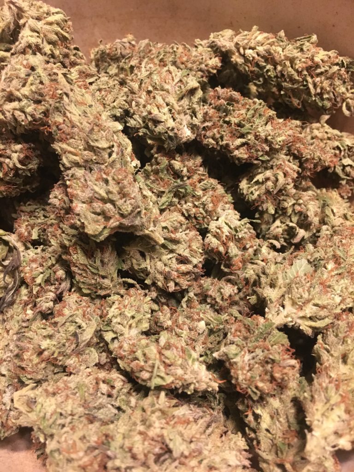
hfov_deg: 48.2
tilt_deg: -69.1
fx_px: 395
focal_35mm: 29
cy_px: 236
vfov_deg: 61.7
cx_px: 177
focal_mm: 4.15
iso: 200
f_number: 2.2
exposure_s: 1/30
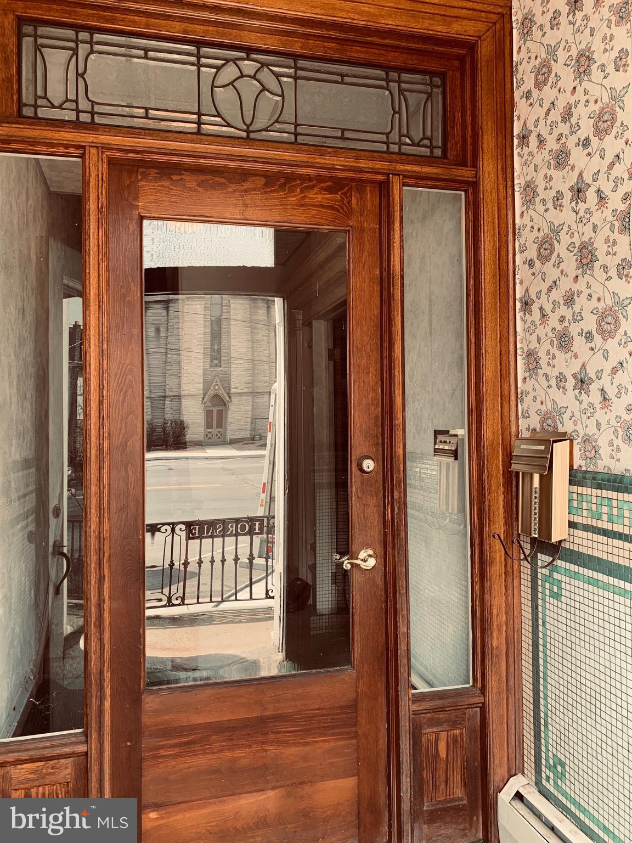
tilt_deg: +1.1
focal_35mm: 26
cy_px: 422
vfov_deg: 67.3
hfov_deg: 53.1
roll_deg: +0.6
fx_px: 633
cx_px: 316
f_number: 1.8
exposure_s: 1/121
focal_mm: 4.25
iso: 50
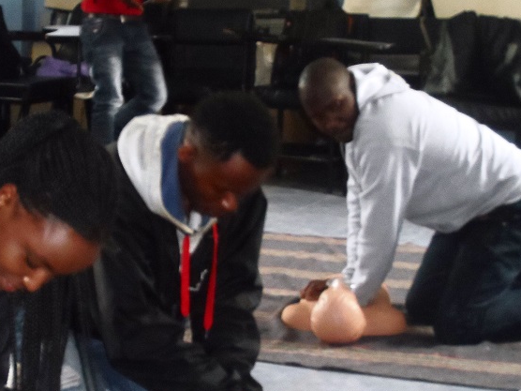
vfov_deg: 14.1
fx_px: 1580
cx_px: 212
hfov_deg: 18.7
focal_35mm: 105
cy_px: 234
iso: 640
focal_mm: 11.9
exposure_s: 1/60
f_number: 4.3
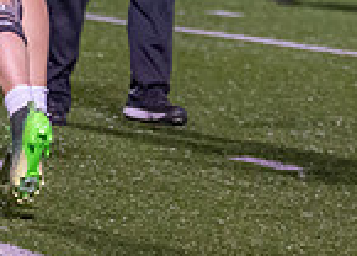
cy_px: -107
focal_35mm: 671
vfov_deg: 2.2
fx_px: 6813
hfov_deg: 3.0
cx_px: -54
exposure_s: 1/1000
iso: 2500
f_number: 2.8
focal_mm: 111
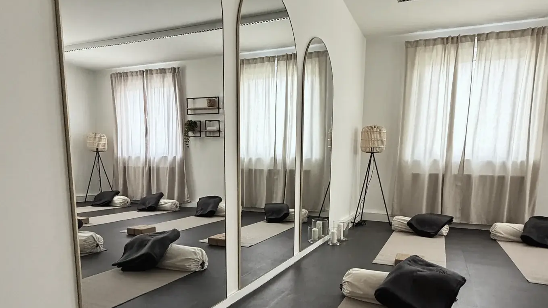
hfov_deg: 92.4
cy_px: 216
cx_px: 297
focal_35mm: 18
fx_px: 262
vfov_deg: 59.0
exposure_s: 1/60
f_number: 2.2
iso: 640
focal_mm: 2.22
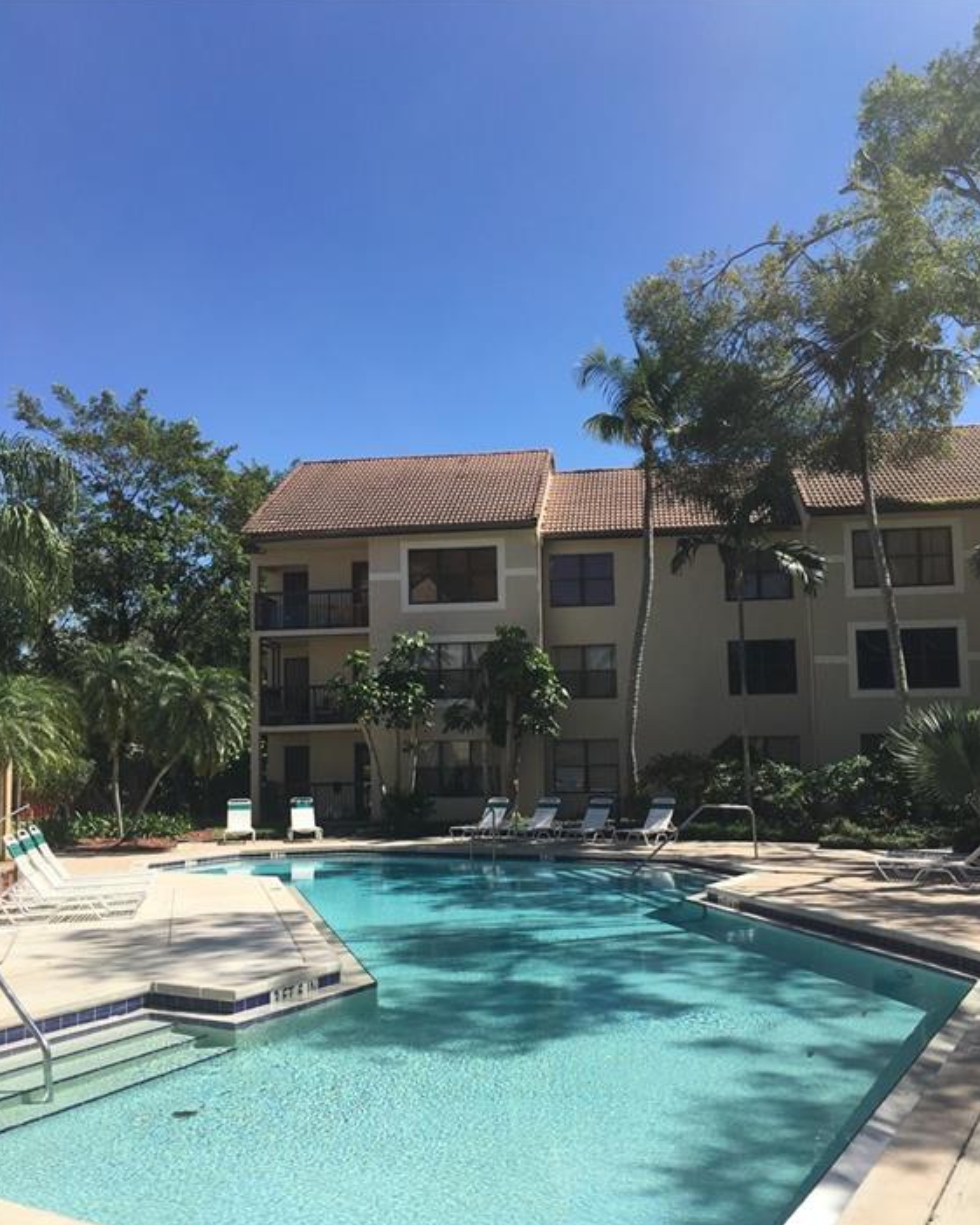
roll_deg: +1.0
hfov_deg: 47.1
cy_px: 664
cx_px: 493
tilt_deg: +4.2
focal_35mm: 31
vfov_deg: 57.1
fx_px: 1124
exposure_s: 1/1637
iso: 25
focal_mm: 4.15
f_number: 2.2
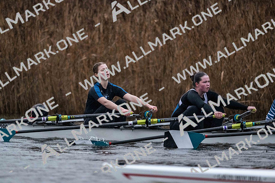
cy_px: 92
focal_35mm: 400
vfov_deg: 3.4
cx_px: 138
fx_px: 3056
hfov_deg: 5.2
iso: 10000
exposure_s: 1/1600
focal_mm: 400
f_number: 4.5
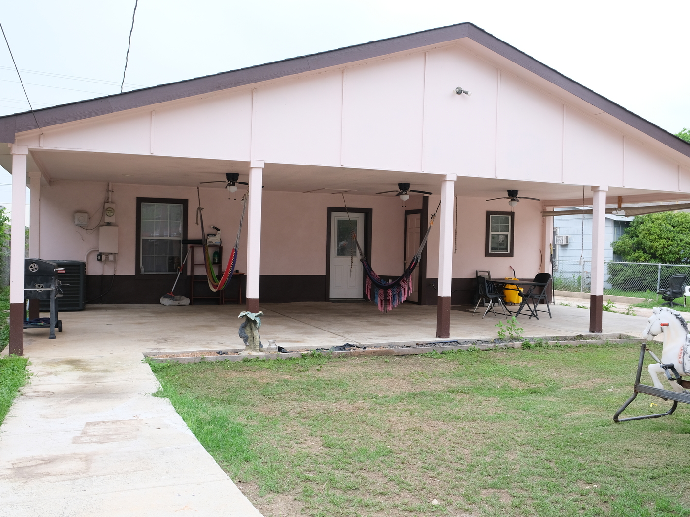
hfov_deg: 56.8
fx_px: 638
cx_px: 356
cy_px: 254
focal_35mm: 32
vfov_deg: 44.2
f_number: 5.6
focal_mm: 19.6
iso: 320
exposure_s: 1/280
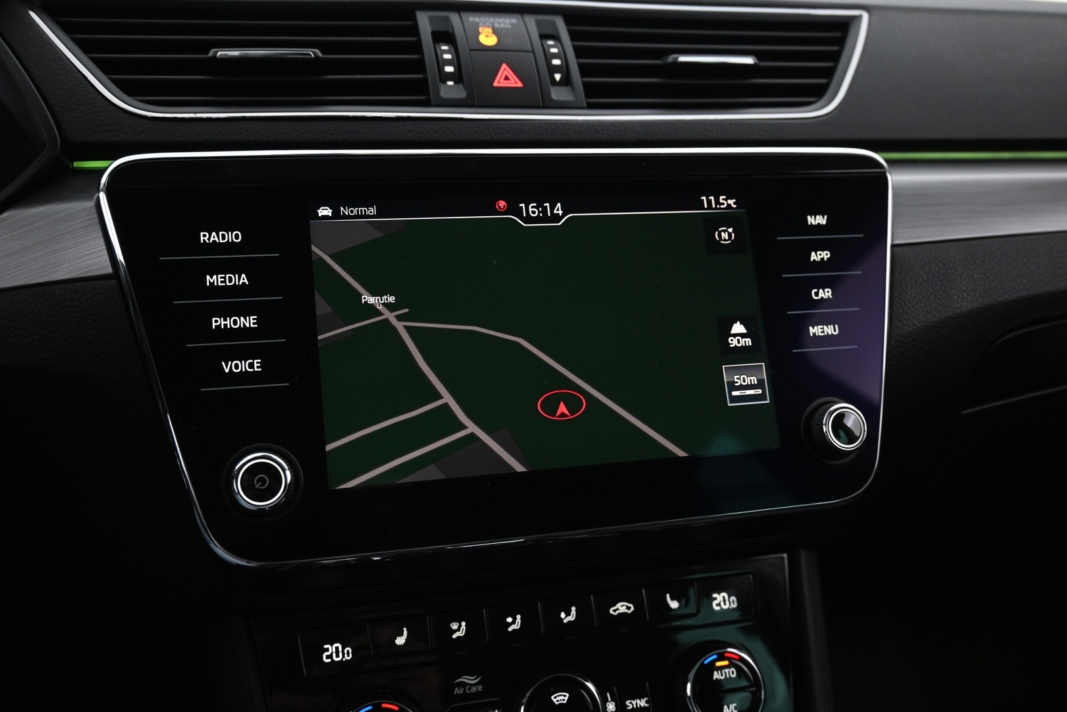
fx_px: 956
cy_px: 356
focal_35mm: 32
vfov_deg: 40.8
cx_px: 534
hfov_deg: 58.3
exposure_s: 1/30
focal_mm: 21.5
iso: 1400
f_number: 4
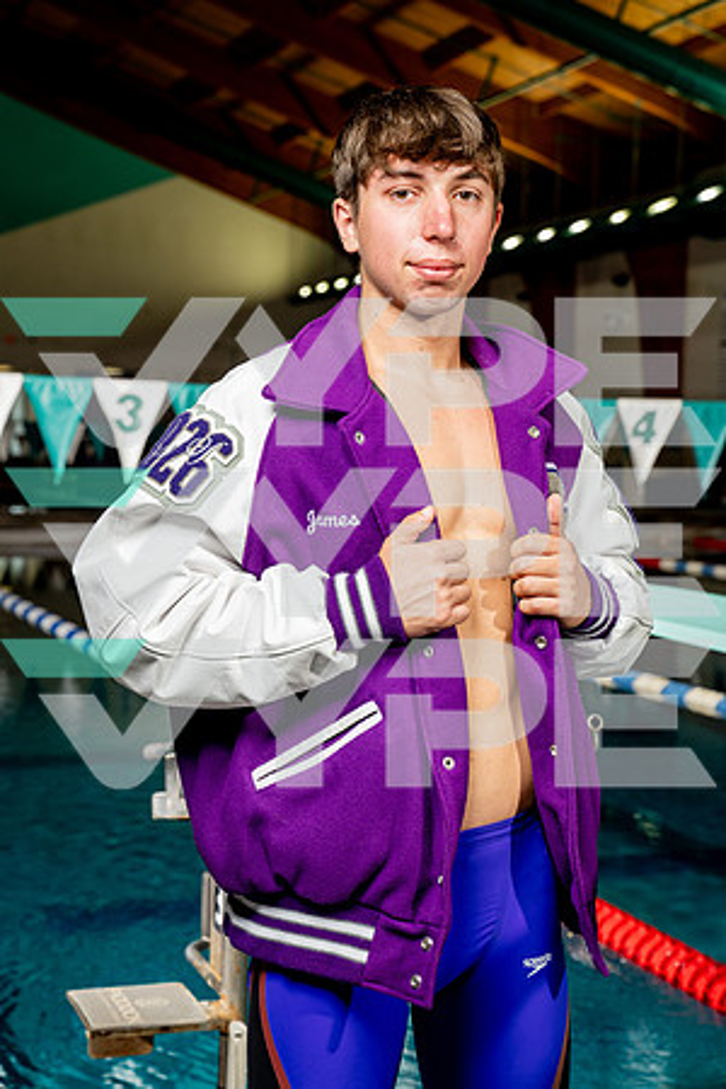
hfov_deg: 19.5
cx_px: 363
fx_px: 2117
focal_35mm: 70
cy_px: 544
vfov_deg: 28.8
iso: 640
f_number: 6.3
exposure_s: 1/250
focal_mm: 70
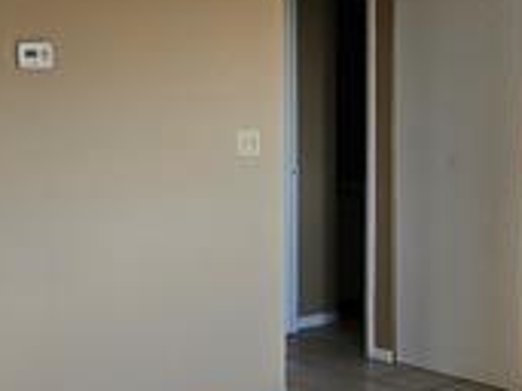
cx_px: 406
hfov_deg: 22.5
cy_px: 270
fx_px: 1296
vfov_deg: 17.1
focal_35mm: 86
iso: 160
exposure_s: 1/207
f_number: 1.7
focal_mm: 6.3
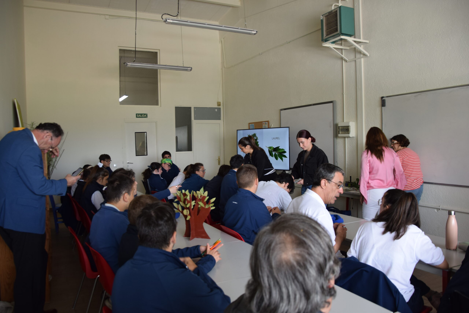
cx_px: 234
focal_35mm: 52
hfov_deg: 37.8
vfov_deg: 25.8
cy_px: 156
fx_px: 684
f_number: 5
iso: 400
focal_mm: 35
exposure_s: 1/100
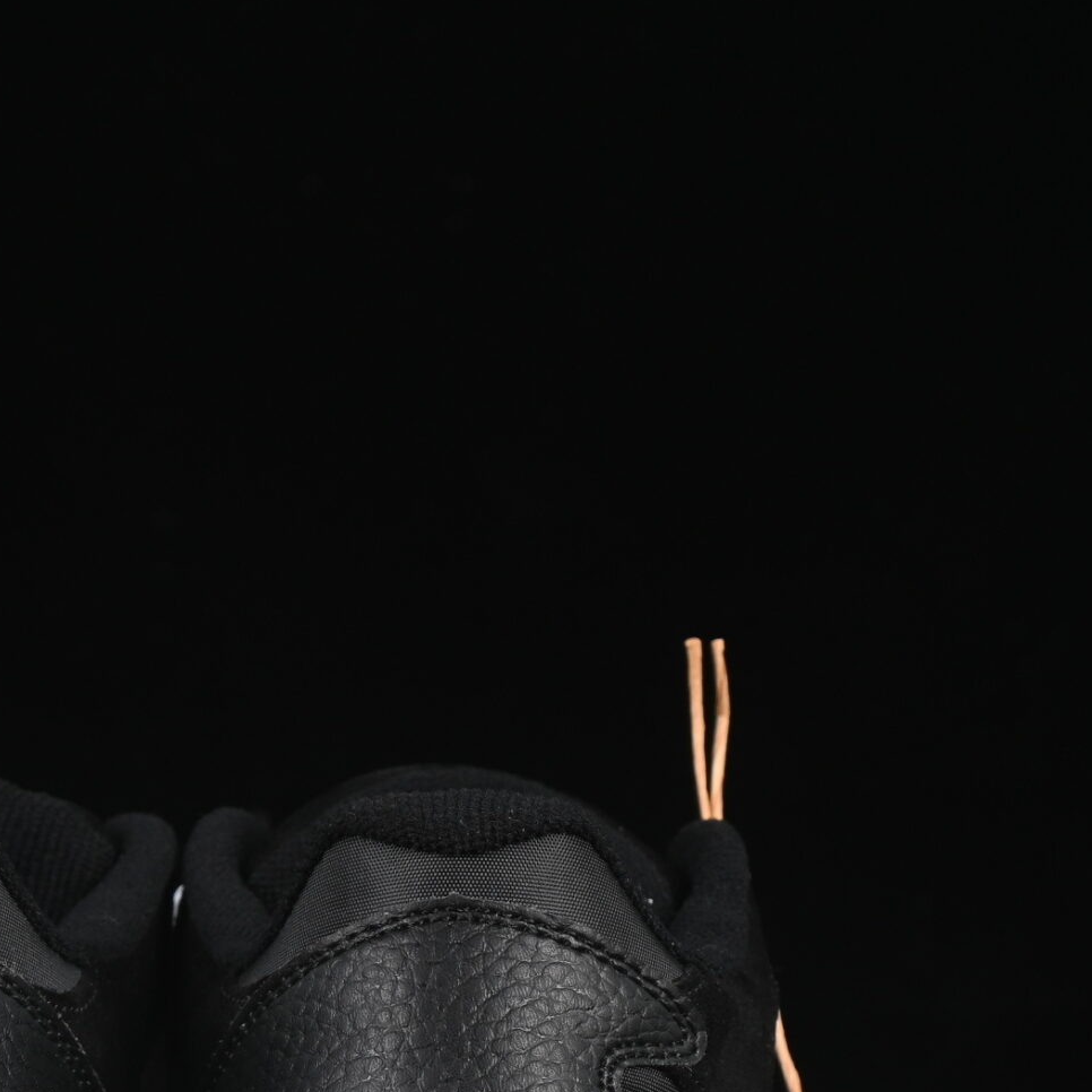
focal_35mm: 169
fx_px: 6032
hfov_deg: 10.3
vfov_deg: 10.3
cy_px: 957
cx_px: 201
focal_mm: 50
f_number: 6.3
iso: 160
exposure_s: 1/60
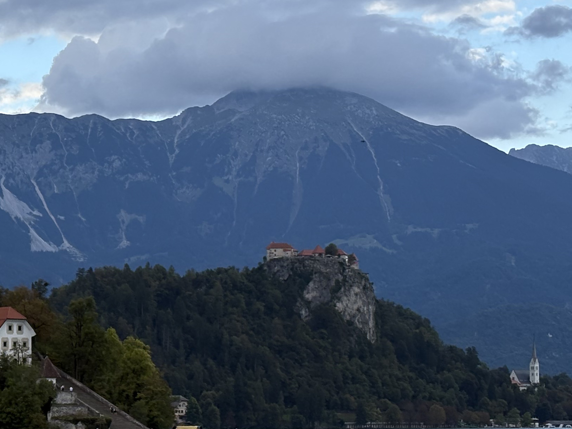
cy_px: 339
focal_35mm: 129
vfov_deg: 11.5
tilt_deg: +2.0
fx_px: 2132
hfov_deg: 15.0
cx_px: -6
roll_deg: +0.3
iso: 40
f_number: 1.6
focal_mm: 5.96
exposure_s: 1/773
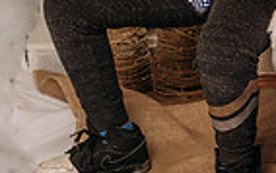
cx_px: 406
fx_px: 1257
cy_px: -82
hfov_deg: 12.0
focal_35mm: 167
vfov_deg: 7.7
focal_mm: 35
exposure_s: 1/100
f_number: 5.6
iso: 100
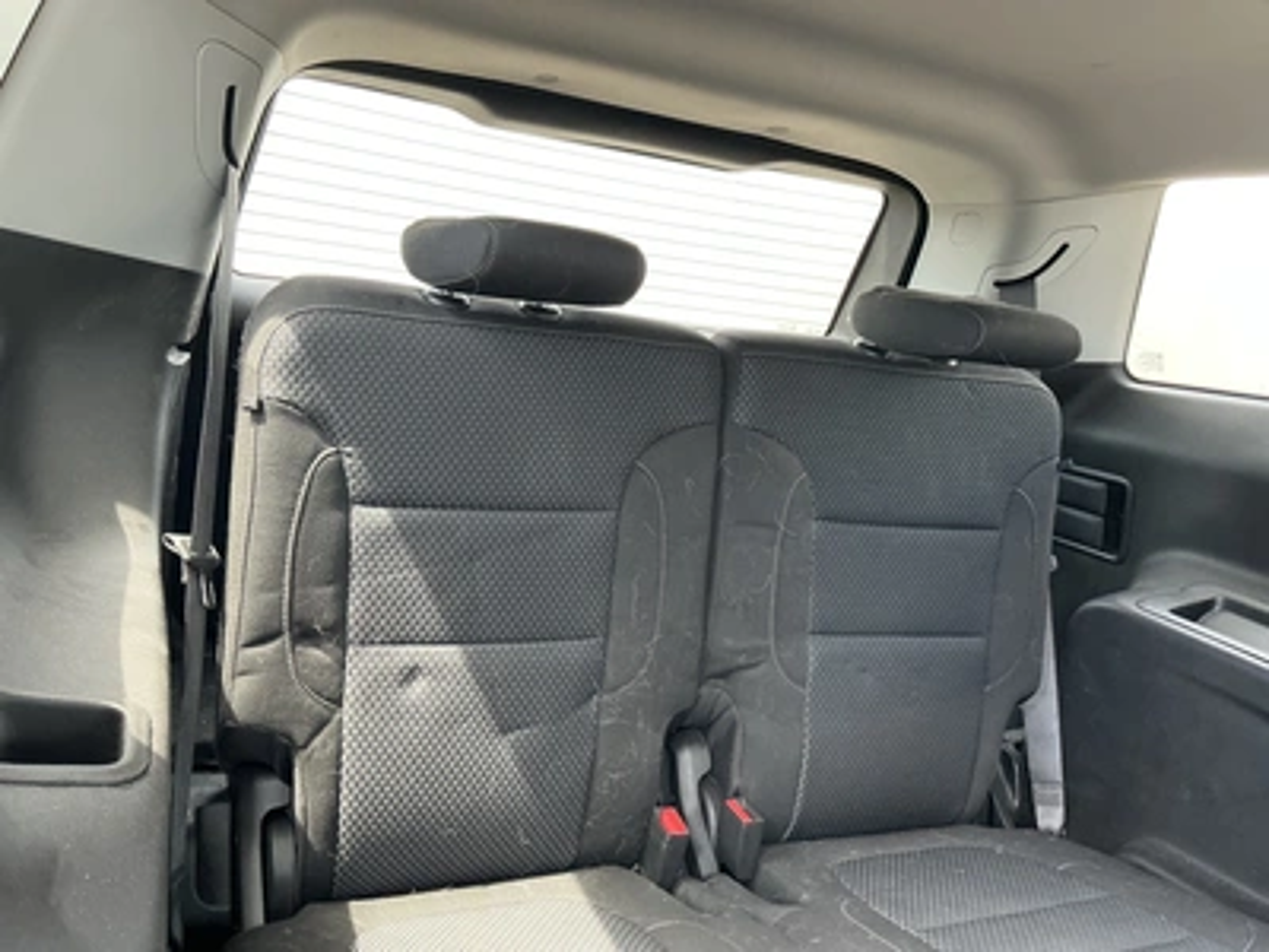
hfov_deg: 63.4
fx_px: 1026
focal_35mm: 28
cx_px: 634
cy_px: 476
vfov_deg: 49.7
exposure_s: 1/60
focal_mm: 3
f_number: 1.8
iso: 100
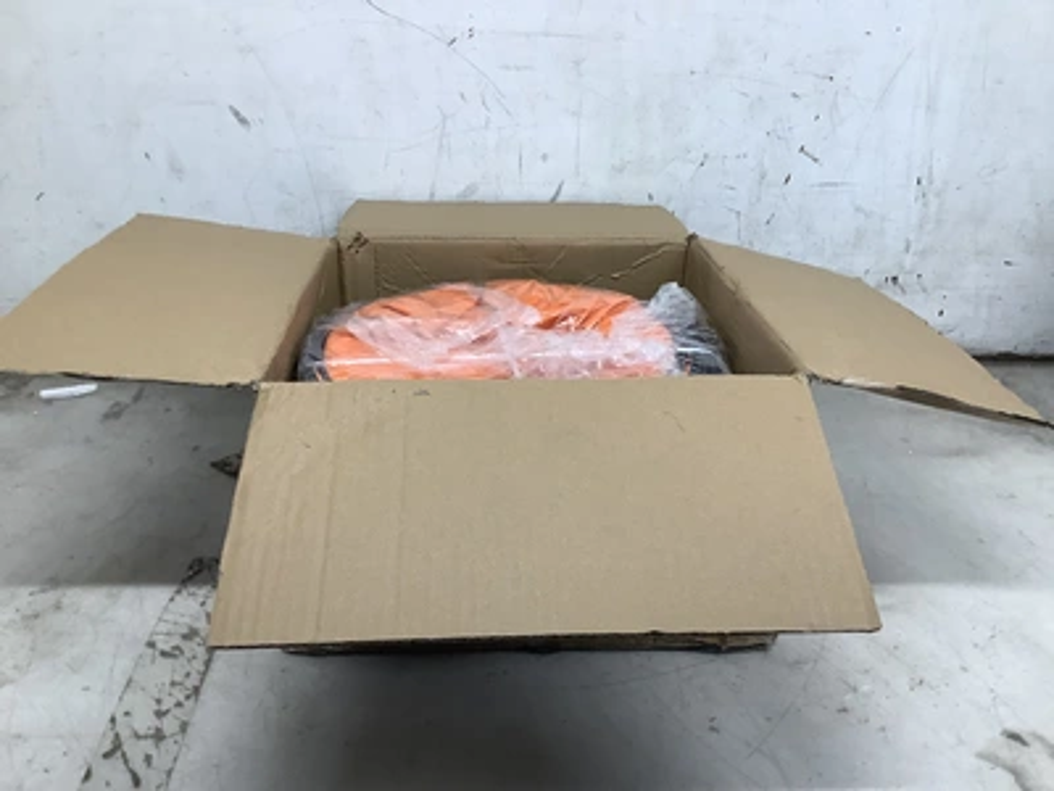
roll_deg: -2.2
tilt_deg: -22.3
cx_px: 527
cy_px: 396
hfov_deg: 58.4
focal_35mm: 31
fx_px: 944
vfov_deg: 45.4
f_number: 2.4
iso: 80
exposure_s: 1/120
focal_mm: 3.3
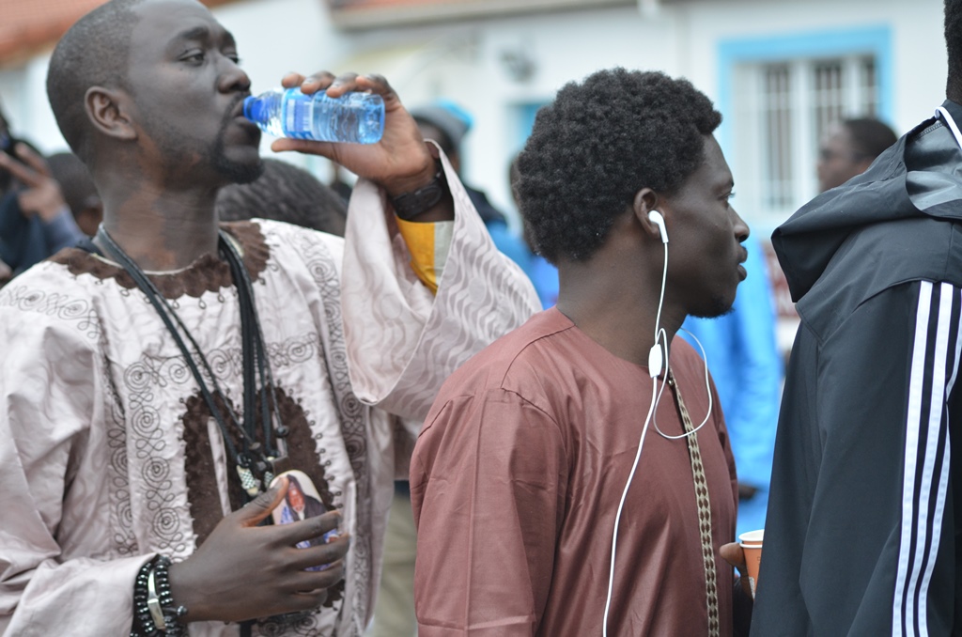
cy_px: 318
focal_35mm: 117
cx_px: 481
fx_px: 3120
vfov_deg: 11.7
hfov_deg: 17.5
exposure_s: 1/250
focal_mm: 78
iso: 720
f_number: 4
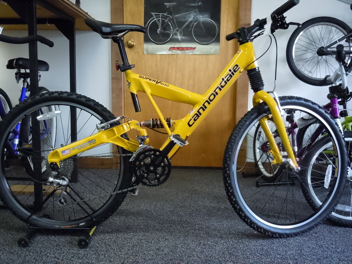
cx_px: 176
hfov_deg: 55.4
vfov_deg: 42.9
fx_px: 336
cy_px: 132
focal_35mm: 33
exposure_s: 1/30
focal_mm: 5.9
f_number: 4
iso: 800
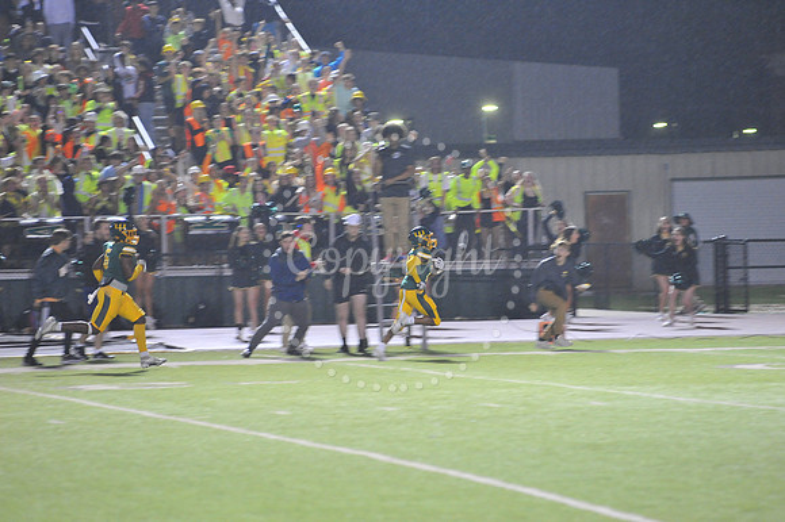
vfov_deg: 6.9
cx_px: 392
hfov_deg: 10.3
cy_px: 261
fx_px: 4358
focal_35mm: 200
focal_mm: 200
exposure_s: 1/160
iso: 4000
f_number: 4
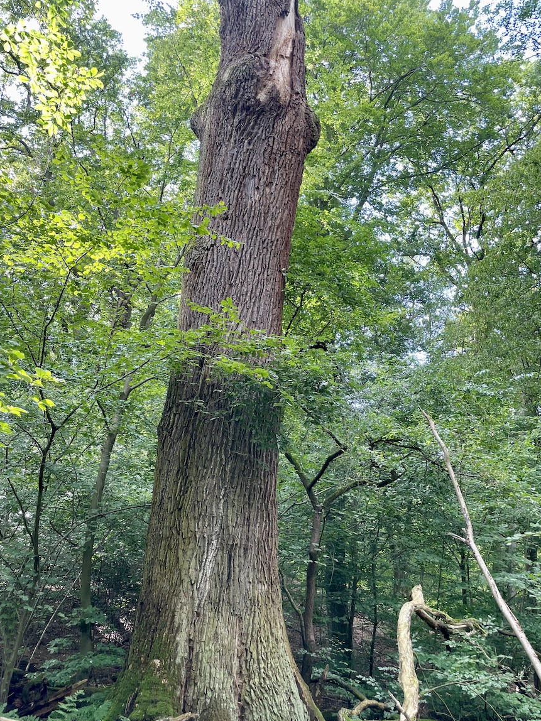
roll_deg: +0.0
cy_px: 388
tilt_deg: +23.1
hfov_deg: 48.2
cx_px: 258
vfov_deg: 61.6
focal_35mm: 29
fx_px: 604
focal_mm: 4.2
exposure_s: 1/121
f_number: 1.6
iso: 64
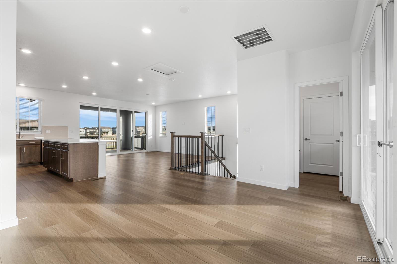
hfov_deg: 95.0
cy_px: 132
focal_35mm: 16
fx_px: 182
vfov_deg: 72.0
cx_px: 198
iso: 100
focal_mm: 16.5
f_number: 20
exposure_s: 1/1.67
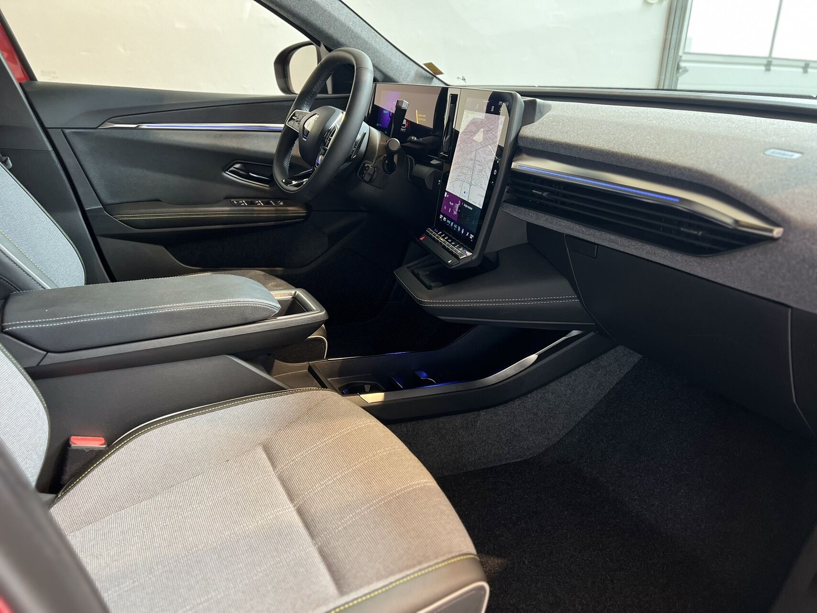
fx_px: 614
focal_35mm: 26
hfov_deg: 67.3
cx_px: 408
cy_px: 306
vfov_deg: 53.1
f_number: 1.5
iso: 125
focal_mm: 5.7
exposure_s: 1/92
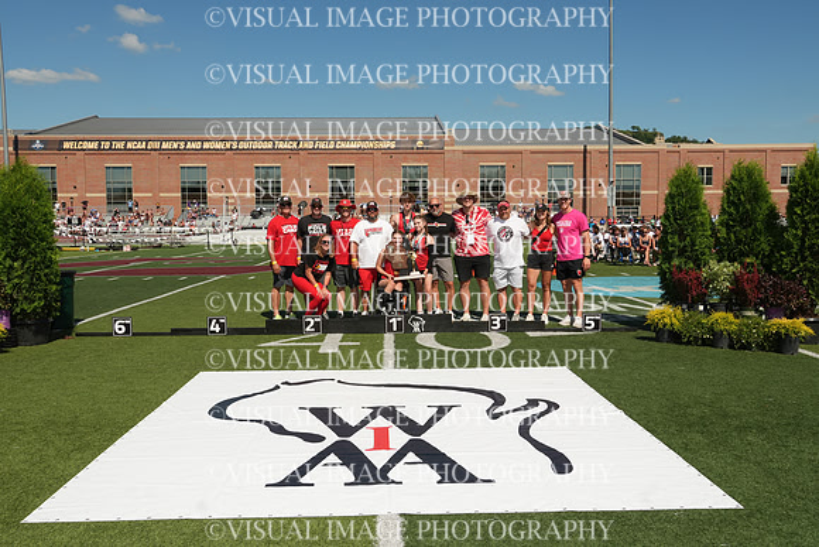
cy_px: 274
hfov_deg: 57.2
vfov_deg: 40.0
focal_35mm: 33
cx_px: 410
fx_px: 751
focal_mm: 22
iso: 100
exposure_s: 1/200
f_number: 11
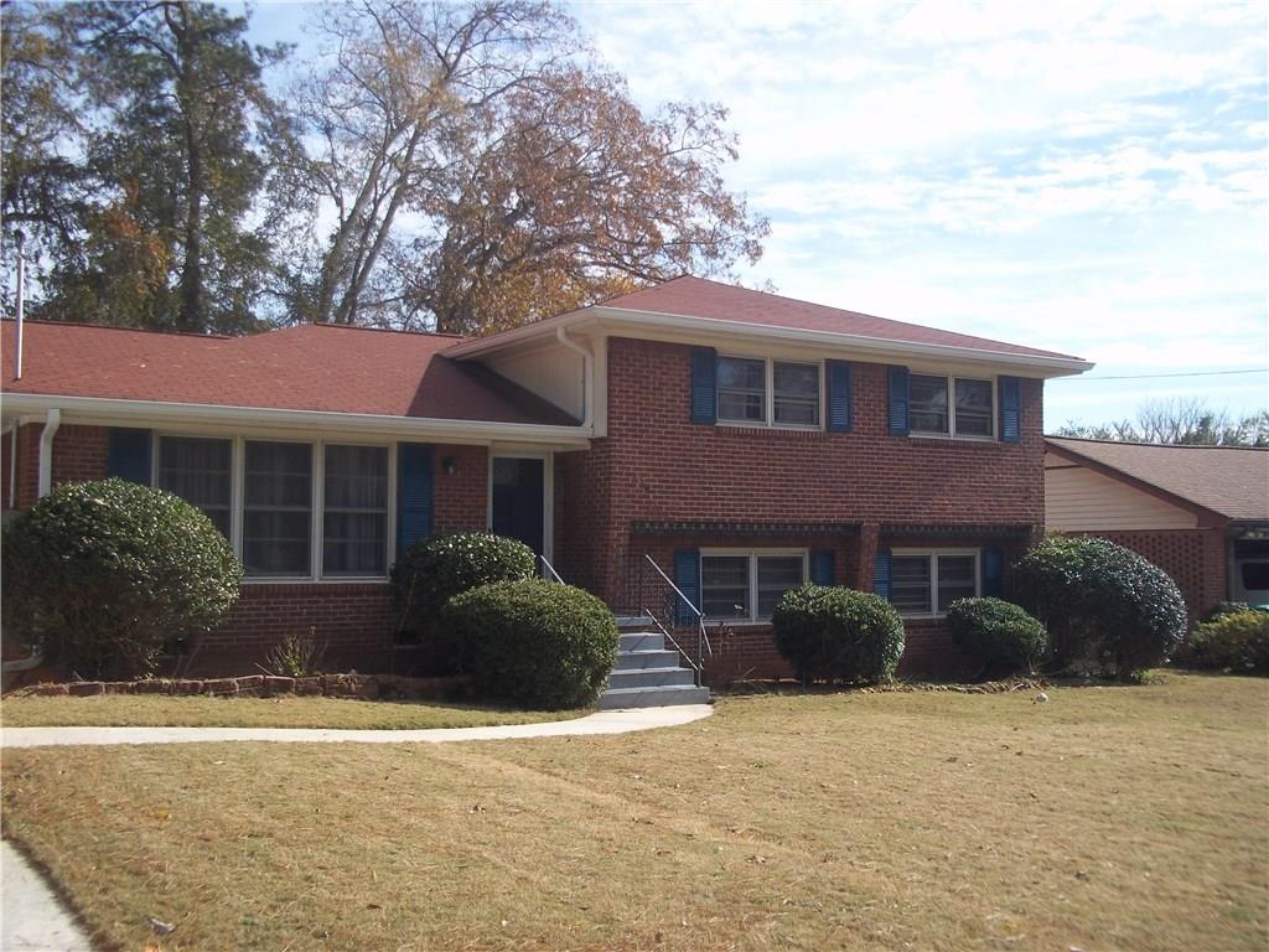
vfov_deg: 39.7
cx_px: 634
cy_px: 476
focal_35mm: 36
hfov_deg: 51.4
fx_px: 1320
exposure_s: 1/160
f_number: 8
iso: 80
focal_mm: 6.5
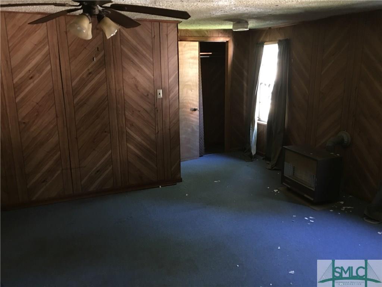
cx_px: 191
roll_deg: -0.3
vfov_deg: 48.2
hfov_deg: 61.7
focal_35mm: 29
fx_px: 320
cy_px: 144
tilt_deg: -11.9
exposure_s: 1/4
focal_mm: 4.15
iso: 100
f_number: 2.2
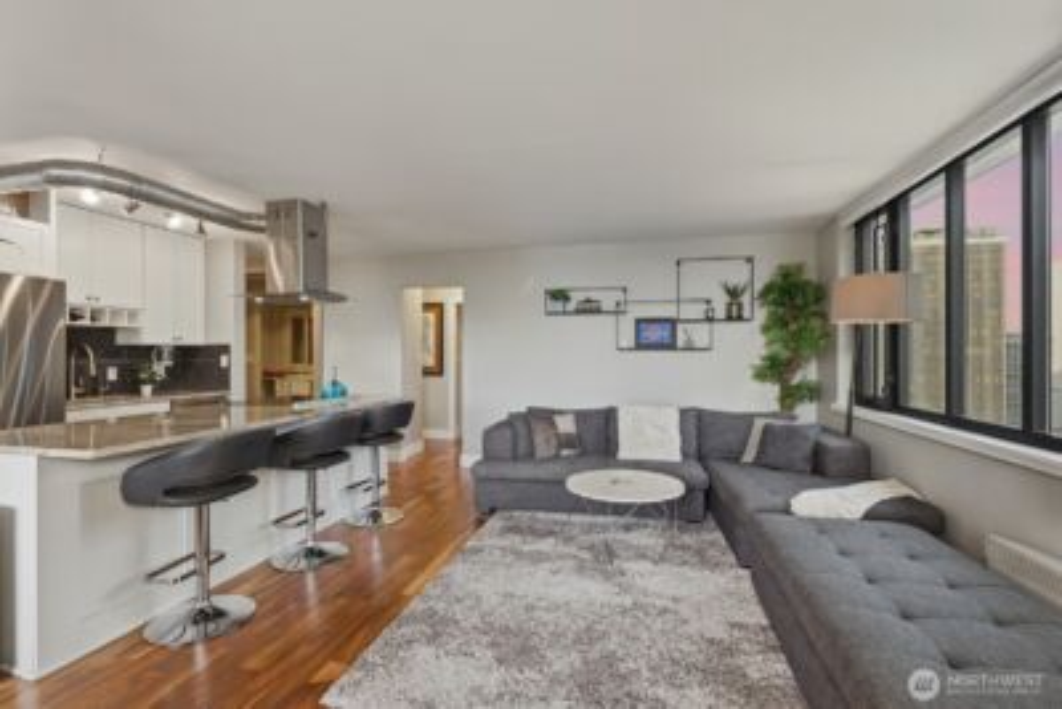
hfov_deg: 96.7
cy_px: 354
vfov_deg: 73.8
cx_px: 531
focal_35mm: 16
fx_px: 472
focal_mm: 16
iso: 1250
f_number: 7.1
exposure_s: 1/250
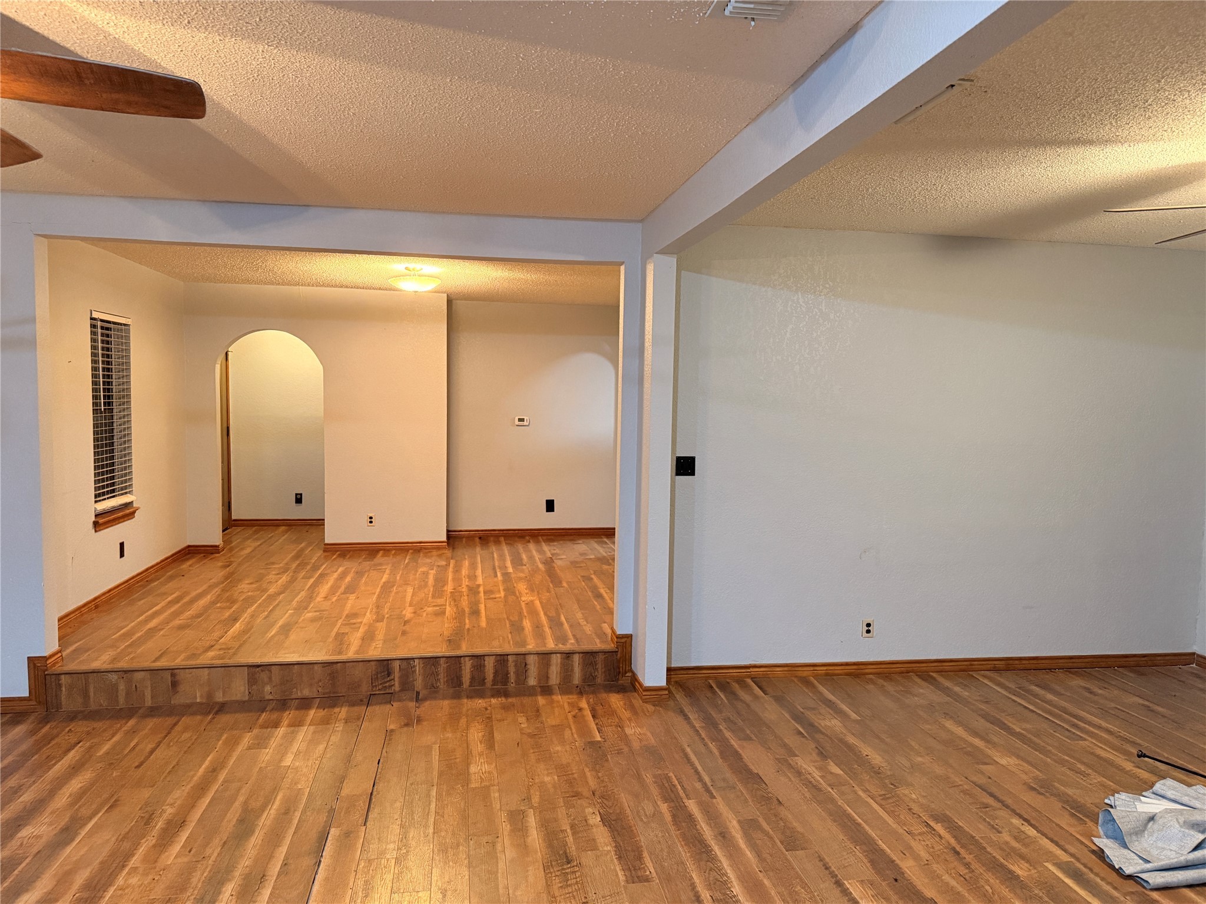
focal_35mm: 24
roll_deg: -0.4
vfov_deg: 56.8
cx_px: 603
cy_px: 452
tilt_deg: -3.9
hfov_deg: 71.6
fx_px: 836
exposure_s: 1/60
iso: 640
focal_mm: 6.76
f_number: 1.78
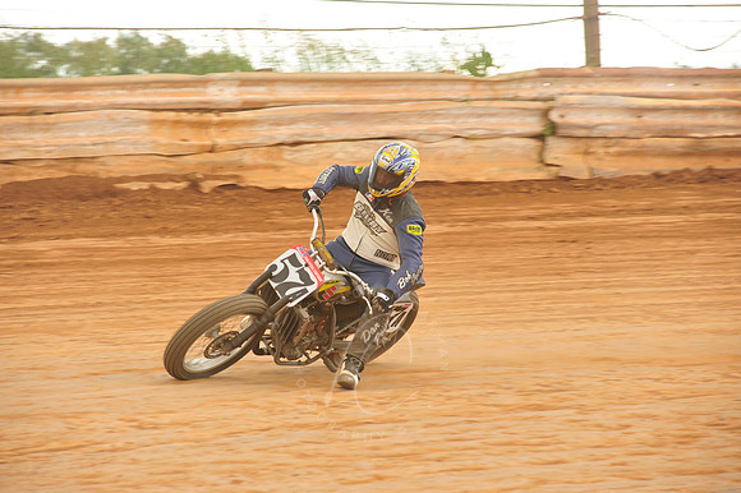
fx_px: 4114
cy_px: 246
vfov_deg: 6.9
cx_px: 370
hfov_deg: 10.3
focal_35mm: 200
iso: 800
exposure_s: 1/400
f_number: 8
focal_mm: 200
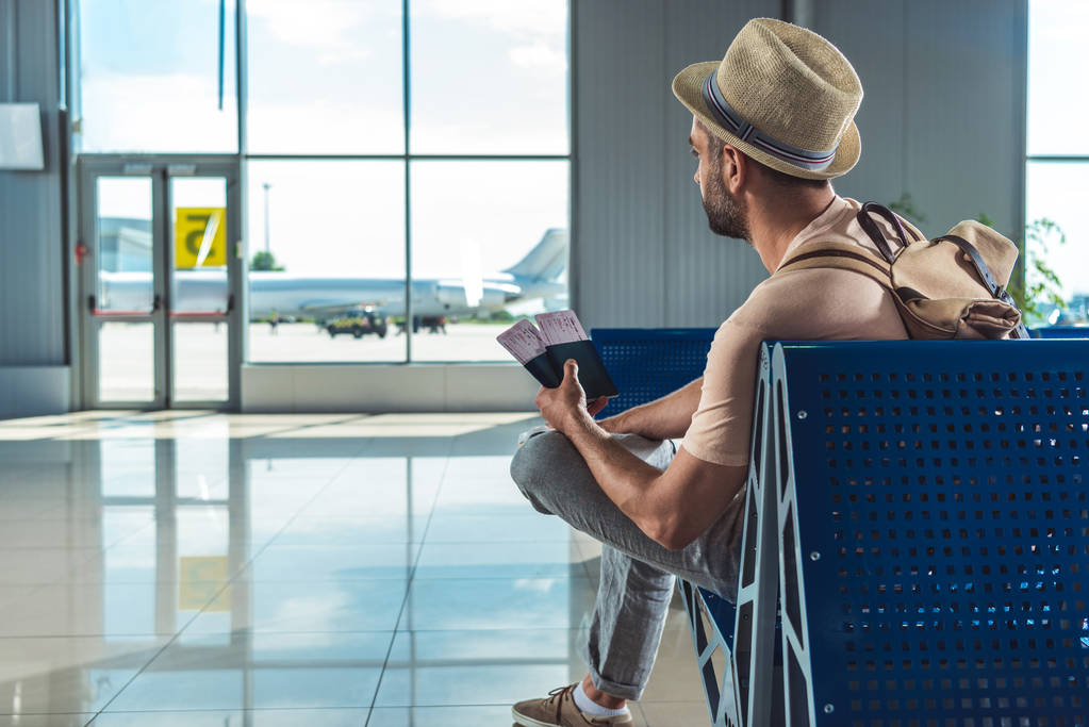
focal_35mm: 35
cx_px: 544
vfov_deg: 37.9
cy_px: 364
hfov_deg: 54.4
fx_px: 1059
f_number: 3.5
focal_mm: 35
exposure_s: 1/250
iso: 31
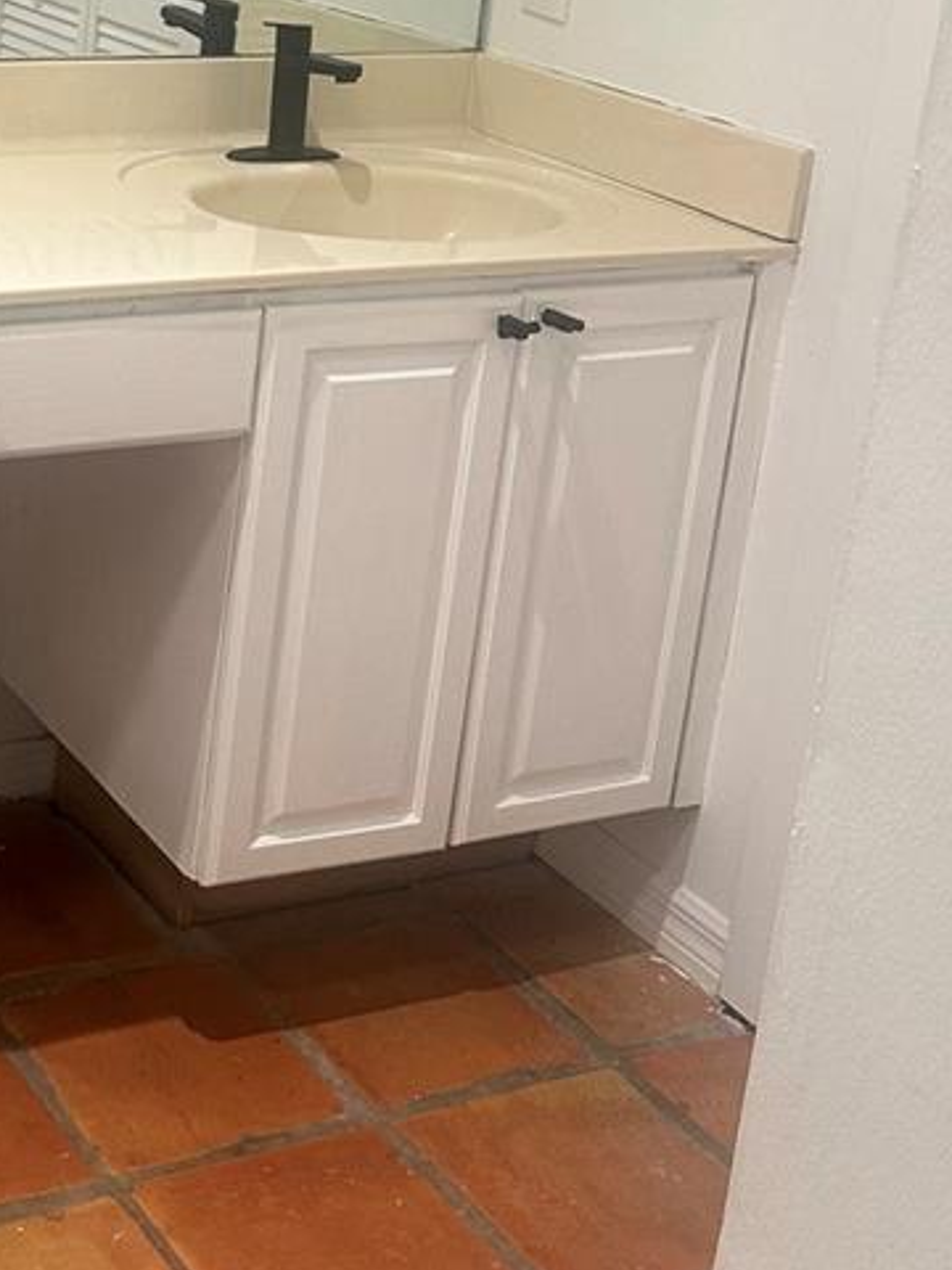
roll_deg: -5.1
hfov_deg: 22.8
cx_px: -138
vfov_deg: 31.0
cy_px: 169
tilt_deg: -13.0
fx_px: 2200
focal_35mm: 60
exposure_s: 1/60
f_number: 1.78
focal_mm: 6.86
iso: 125
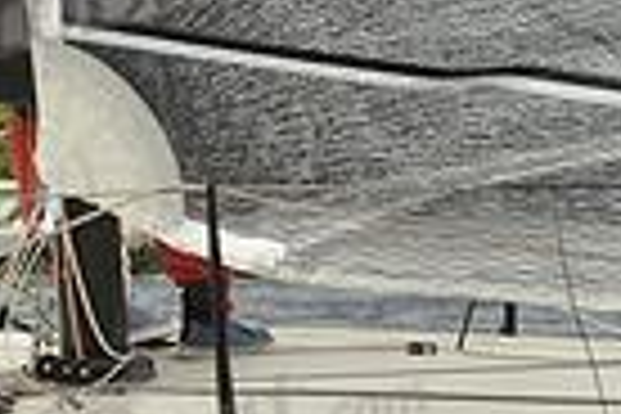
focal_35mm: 295
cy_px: 290
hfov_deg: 6.8
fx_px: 5088
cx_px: -436
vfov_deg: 4.7
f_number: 7.1
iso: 280
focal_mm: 70
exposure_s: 1/1600
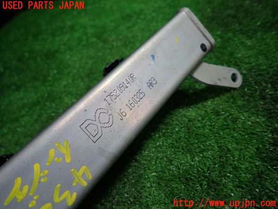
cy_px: 104
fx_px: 201
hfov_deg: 69.4
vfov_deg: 54.9
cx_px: 139
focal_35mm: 25
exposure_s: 1/60
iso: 200
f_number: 2
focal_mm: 4.5
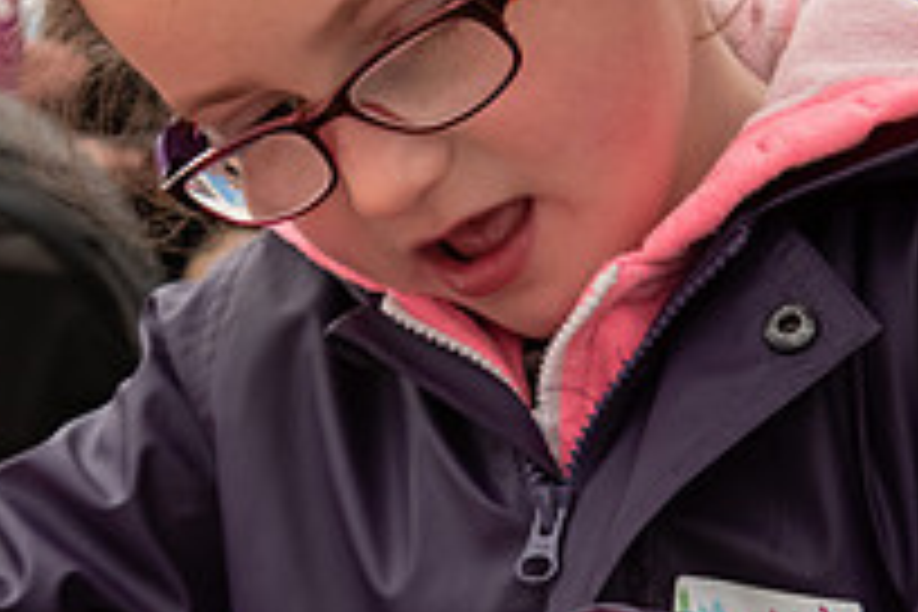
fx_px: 3264
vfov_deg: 10.6
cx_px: 441
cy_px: 686
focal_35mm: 128
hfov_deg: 16.0
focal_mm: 45
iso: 1250
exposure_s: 1/80
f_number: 8
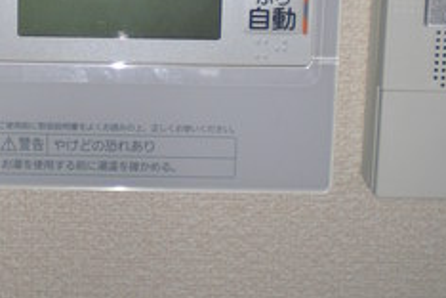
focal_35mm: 108
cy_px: -23
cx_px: 105
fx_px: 1338
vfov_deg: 12.5
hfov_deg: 18.8
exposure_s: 1/60
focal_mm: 6.3
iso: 50
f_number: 3.1
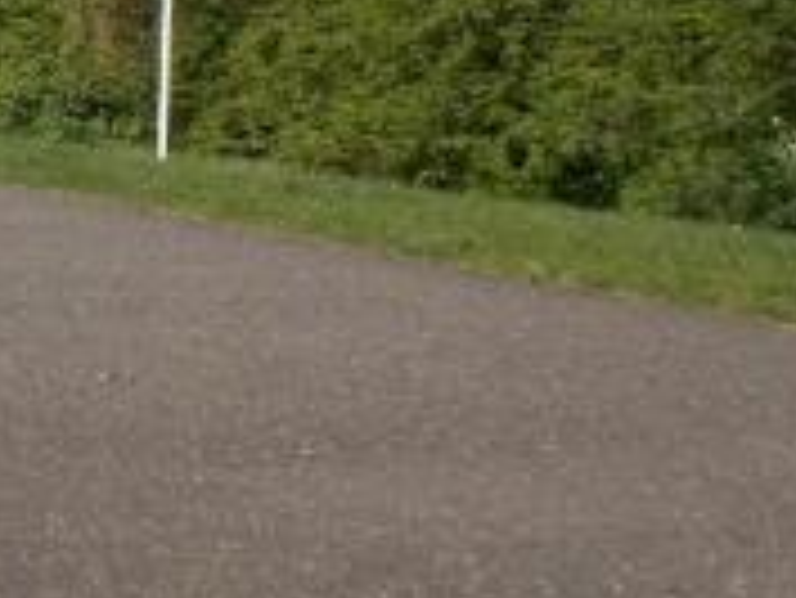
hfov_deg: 14.8
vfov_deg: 12.1
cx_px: -461
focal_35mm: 122
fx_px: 2807
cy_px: 92
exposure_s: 1/1000
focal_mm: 6.6
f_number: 3.5
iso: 80
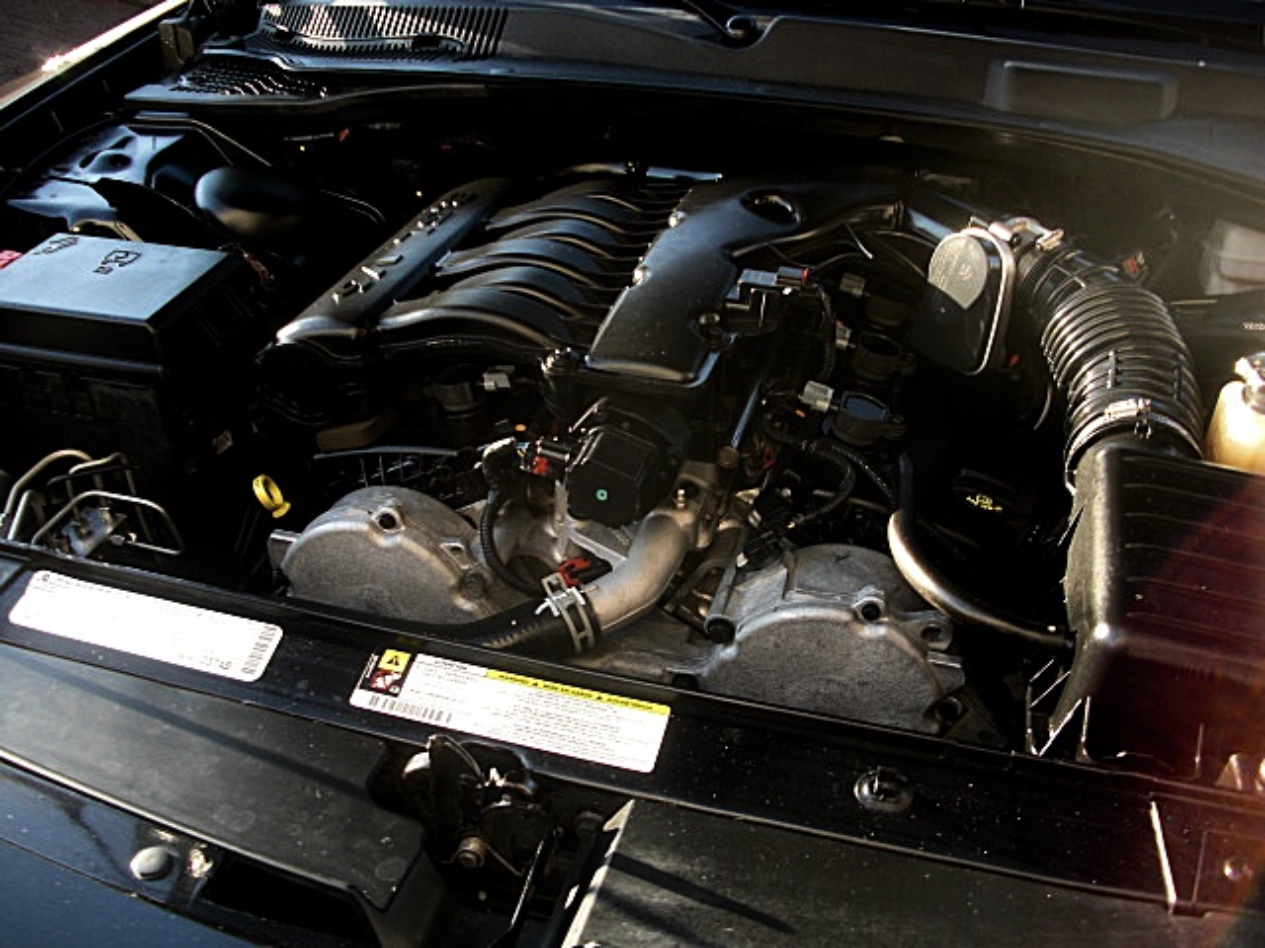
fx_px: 1316
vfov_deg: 39.7
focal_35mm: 36
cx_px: 632
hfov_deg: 51.4
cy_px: 474
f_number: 2.8
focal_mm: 6.3
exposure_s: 1/60
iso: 50
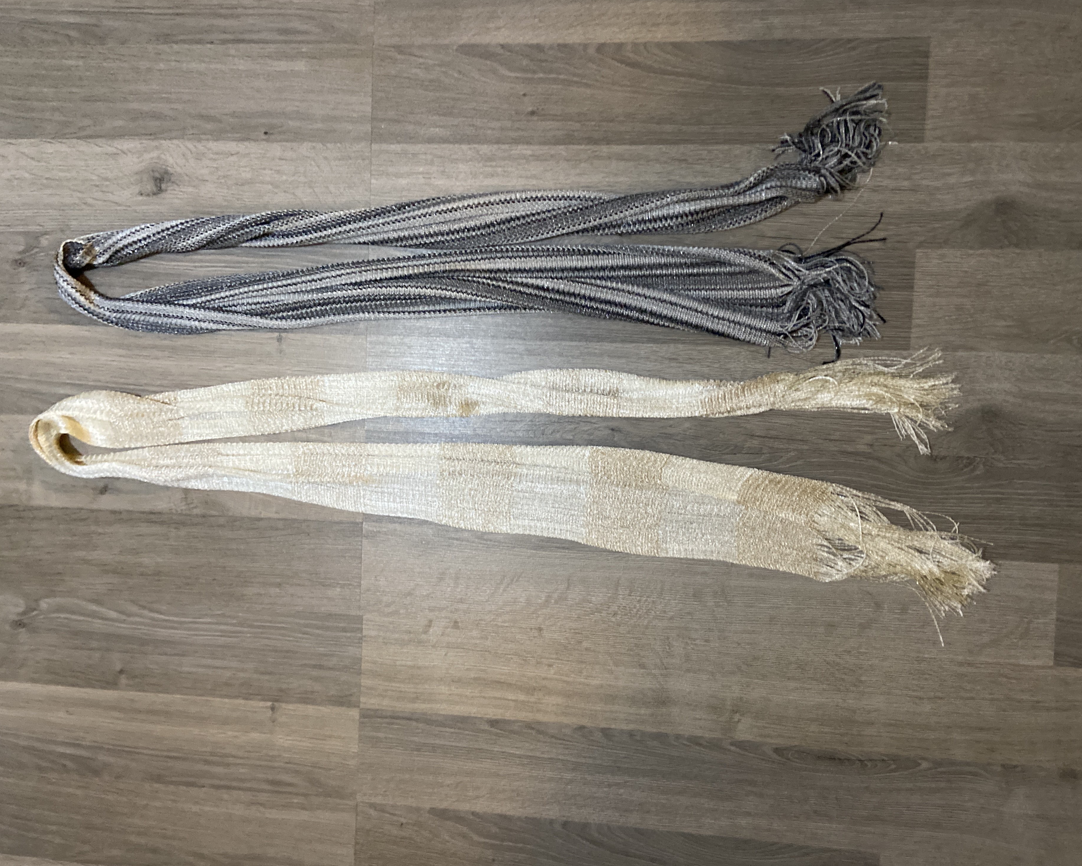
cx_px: 568
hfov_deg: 62.2
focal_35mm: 28
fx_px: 897
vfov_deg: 51.5
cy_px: 424
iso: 640
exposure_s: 1/37
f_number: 1.8
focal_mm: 4.25
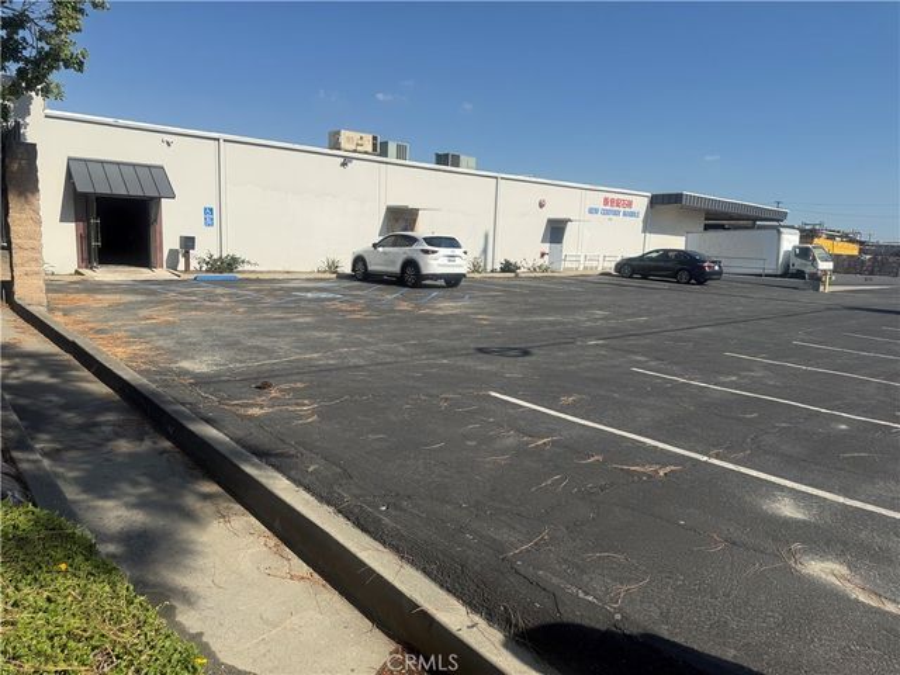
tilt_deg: -8.1
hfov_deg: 71.6
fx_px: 624
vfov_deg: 56.8
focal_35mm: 24
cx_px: 450
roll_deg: -2.2
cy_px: 338
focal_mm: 6.76
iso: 80
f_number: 1.78
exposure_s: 1/6173
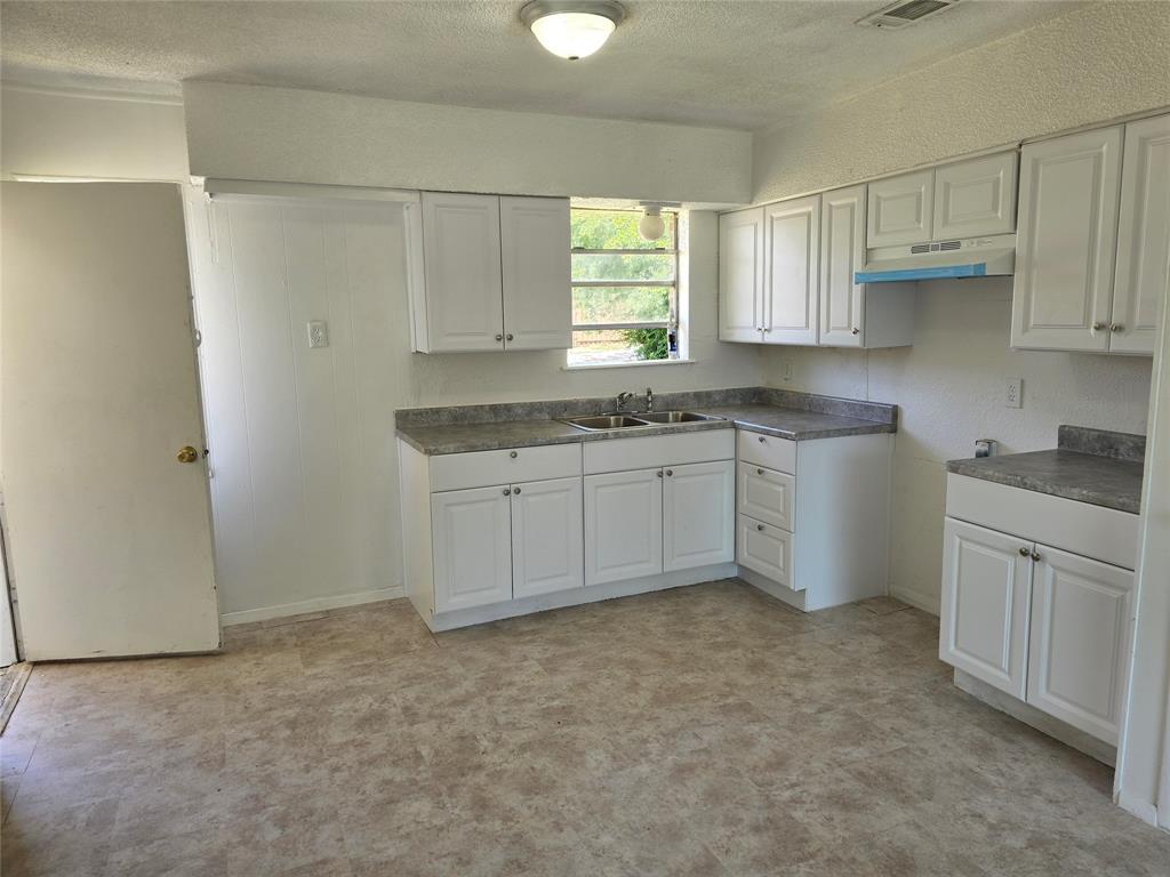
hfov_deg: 73.9
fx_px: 777
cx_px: 585
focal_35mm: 23
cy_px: 438
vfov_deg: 58.9
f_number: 1.7
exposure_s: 1/120
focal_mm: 6.3
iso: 50
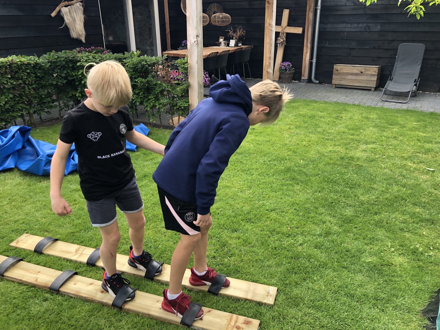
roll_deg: +2.4
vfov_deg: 49.7
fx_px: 356
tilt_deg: -19.4
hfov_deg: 63.4
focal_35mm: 28
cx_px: 220
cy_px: 165
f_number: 1.8
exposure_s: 1/155
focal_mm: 3.99
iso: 20
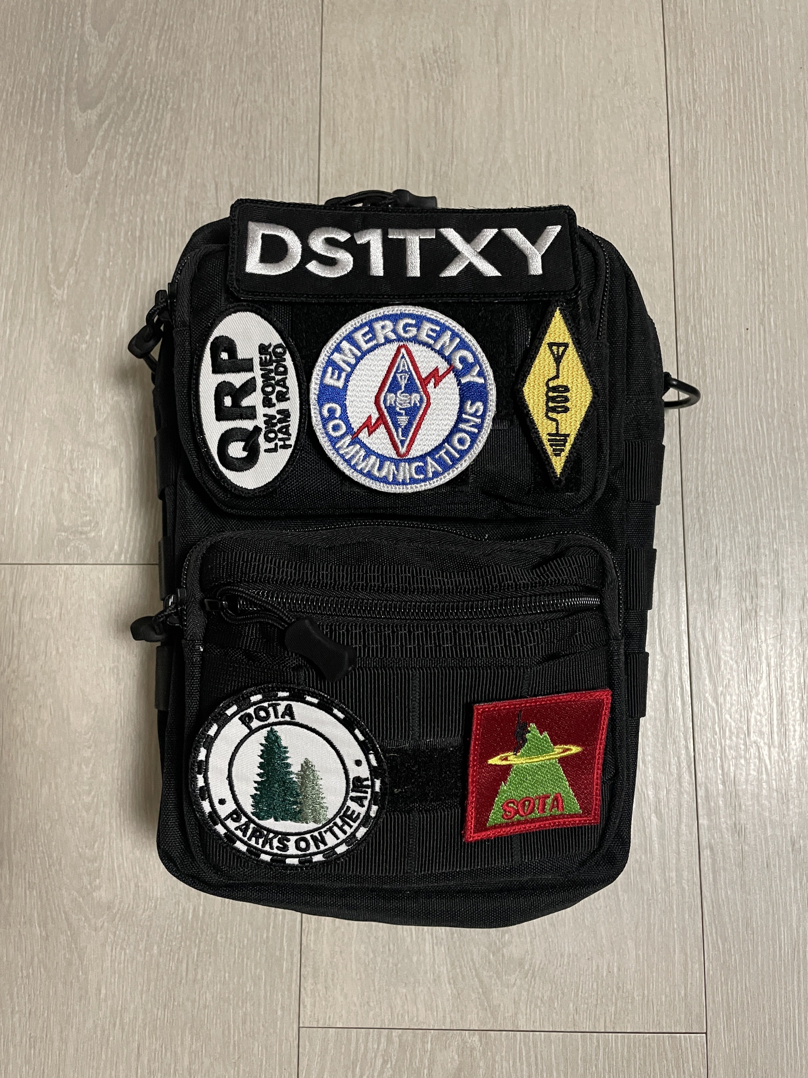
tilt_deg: -83.0
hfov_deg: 53.1
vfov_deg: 67.3
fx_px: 809
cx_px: 404
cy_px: 539
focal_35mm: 26
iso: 400
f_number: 1.6
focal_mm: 4.2
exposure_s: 1/60
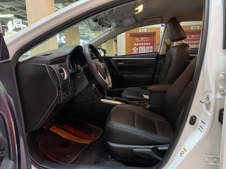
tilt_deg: -10.5
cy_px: 84
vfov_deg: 54.9
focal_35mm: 25
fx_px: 163
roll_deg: +2.2
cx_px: 113
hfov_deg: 69.4
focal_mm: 5.1
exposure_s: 1/30
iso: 640
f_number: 1.6
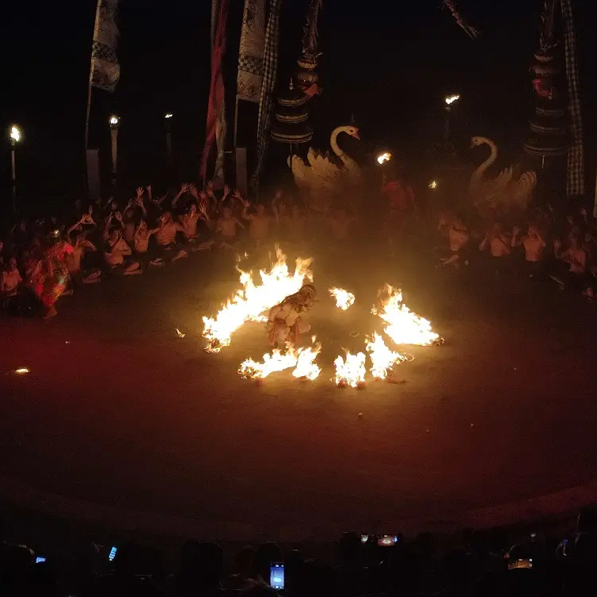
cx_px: 330
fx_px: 585
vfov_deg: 54.0
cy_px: 294
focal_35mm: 30
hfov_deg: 53.9
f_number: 1.9
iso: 177
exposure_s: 1/50
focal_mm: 6.04
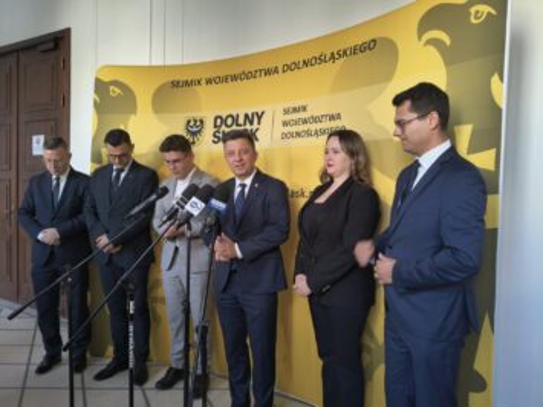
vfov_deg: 53.0
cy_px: 204
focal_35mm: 26
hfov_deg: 67.3
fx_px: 408
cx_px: 272
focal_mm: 4.81
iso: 408
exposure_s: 1/50
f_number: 1.8
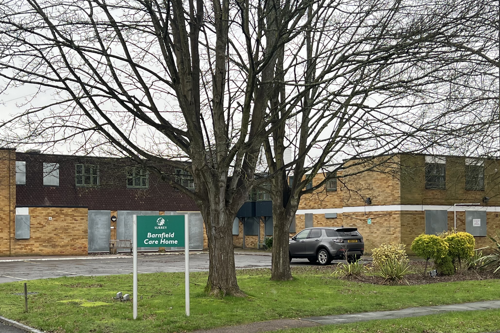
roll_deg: +1.4
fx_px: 736
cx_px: 202
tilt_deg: -0.6
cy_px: 221
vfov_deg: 25.4
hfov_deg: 37.4
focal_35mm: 53
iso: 50
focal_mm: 5.7
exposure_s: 1/355
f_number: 1.5
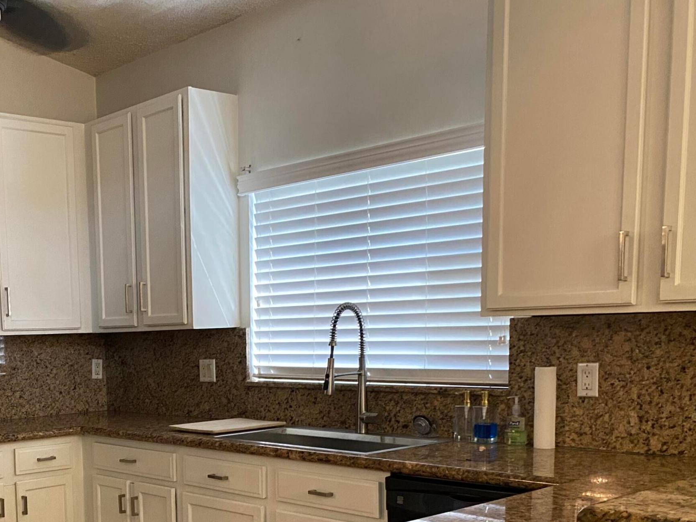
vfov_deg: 31.0
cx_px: 127
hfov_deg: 40.2
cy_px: 448
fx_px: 905
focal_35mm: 45
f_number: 1.8
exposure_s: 1/60
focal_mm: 4.25
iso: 400
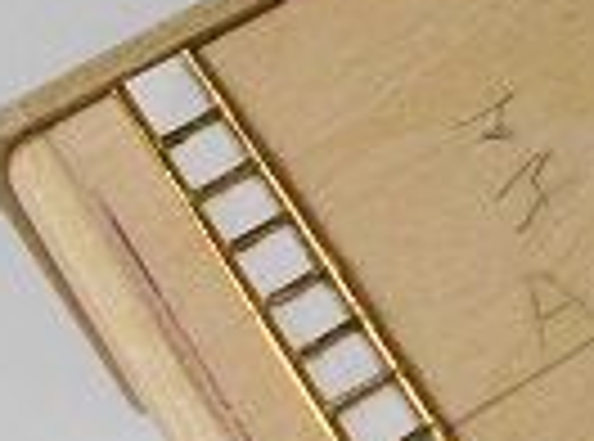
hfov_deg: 15.3
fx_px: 1949
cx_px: 1026
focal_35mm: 114
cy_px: 126
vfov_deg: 12.9
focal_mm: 5.1
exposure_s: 1/250
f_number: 3.4
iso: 280
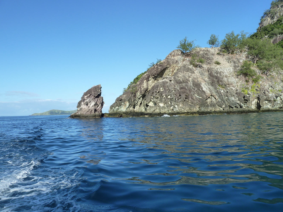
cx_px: 142
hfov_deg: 69.4
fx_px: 204
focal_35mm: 25
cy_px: 106
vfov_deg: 54.9
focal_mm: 4.1
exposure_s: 1/500
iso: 125
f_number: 4
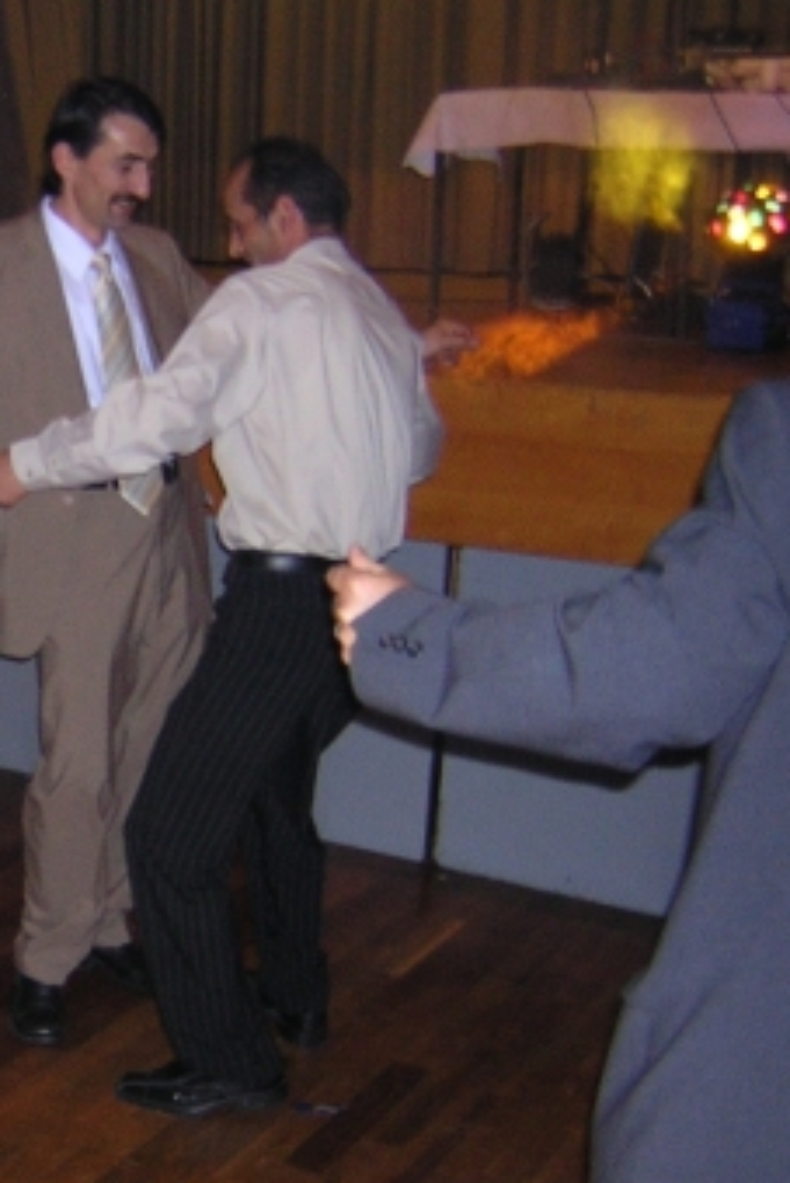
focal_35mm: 55
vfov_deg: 36.2
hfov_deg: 23.3
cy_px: 635
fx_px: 1808
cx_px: -63
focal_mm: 4.7
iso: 385
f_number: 2.6
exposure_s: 1/60.1
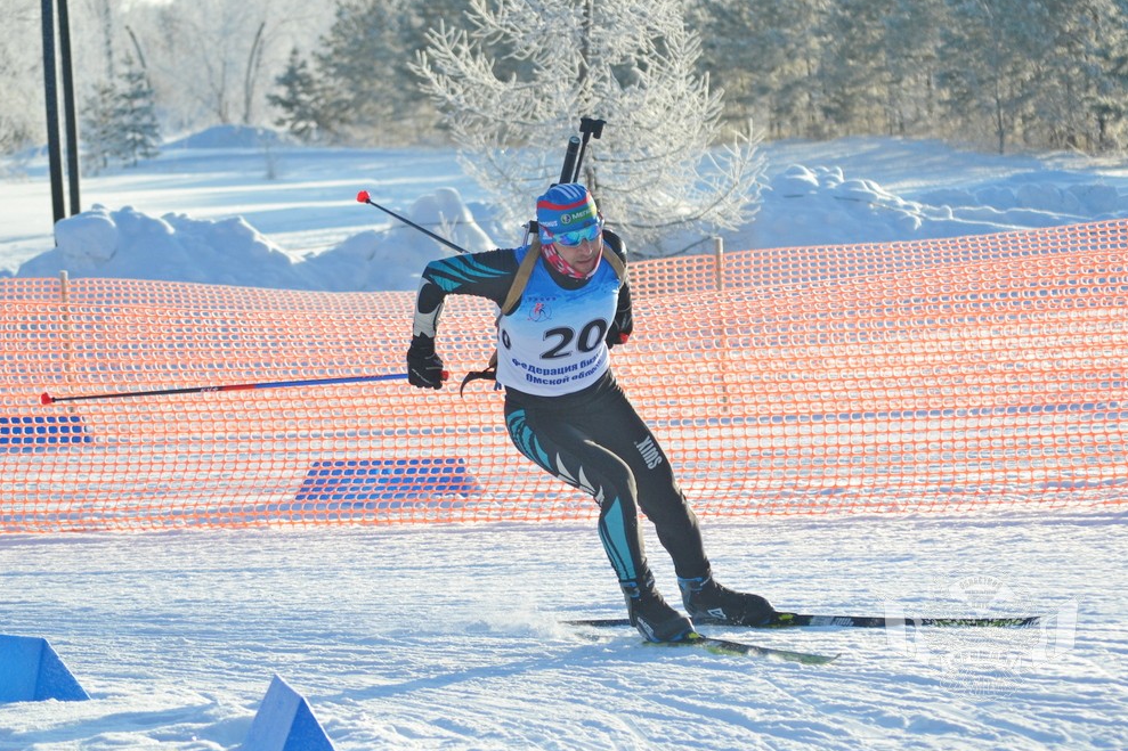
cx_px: 561
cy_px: 373
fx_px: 5513
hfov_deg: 11.7
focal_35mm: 176
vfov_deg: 7.8
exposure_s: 1/1600
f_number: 6.3
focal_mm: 116
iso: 400
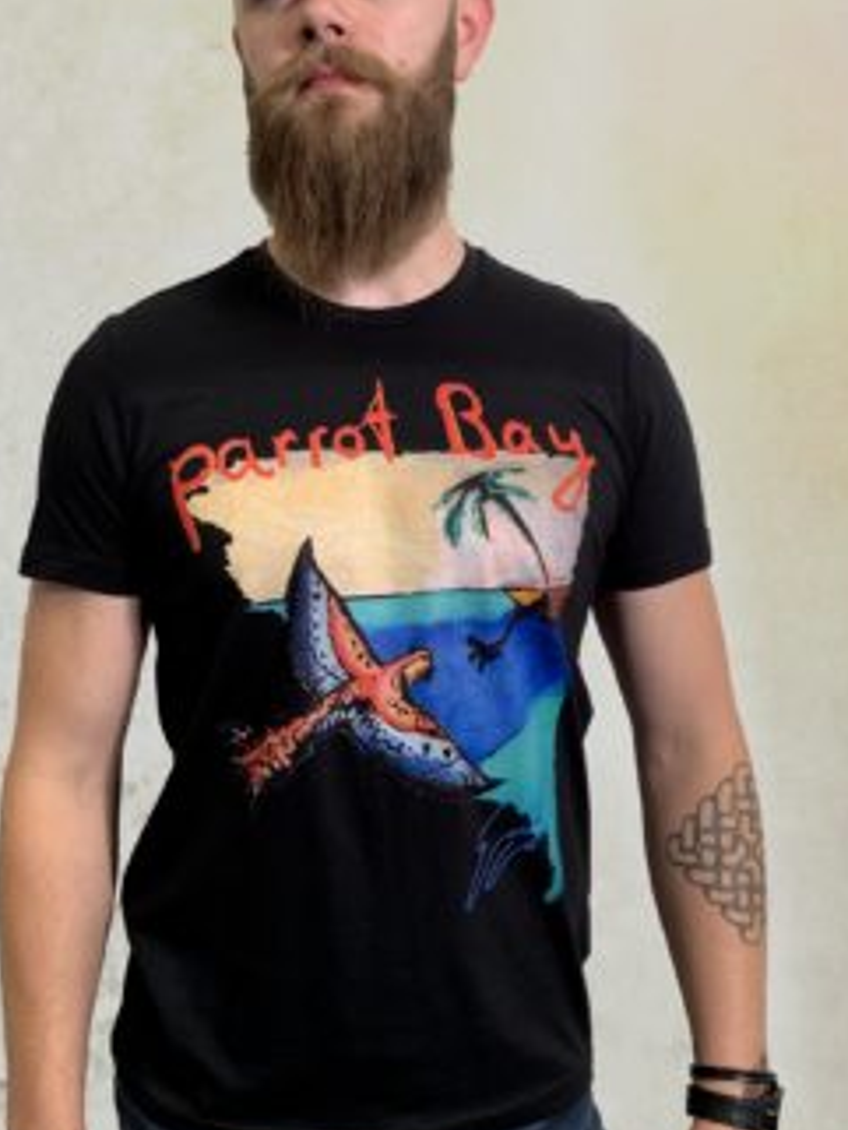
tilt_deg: -8.0
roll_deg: -2.0
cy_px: 528
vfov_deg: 52.6
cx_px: 391
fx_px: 1142
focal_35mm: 35
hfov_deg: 40.7
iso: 25
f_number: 1.8
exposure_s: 1/100
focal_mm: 4.25
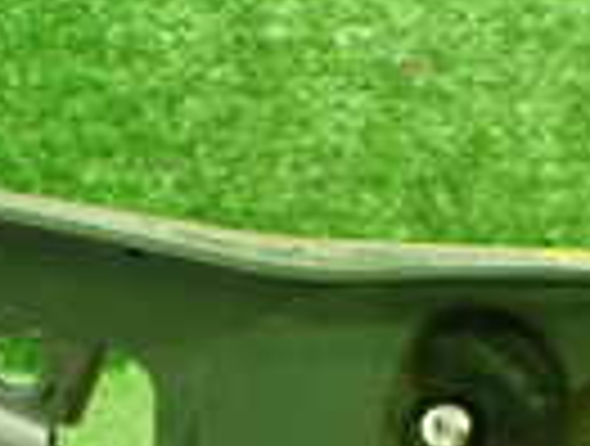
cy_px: 595
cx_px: 311
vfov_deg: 10.6
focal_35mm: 137
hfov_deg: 14.4
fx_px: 2341
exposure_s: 1/80
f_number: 2.3
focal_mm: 5.4
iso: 800
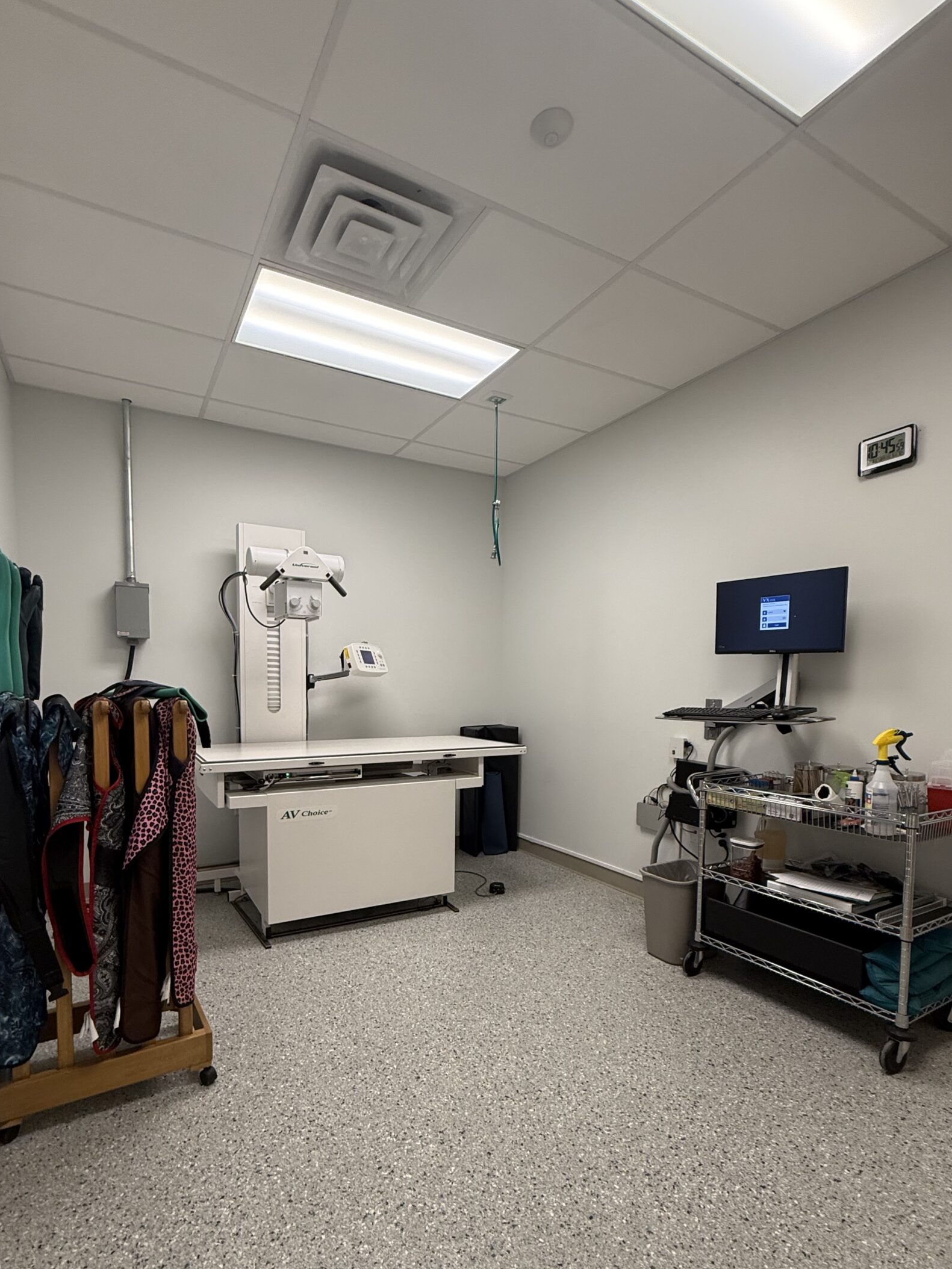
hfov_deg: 74.5
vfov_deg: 90.4
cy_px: 730
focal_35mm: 17
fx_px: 623
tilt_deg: -5.7
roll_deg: -0.7
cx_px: 428
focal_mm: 2.22
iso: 160
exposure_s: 1/120
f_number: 2.2
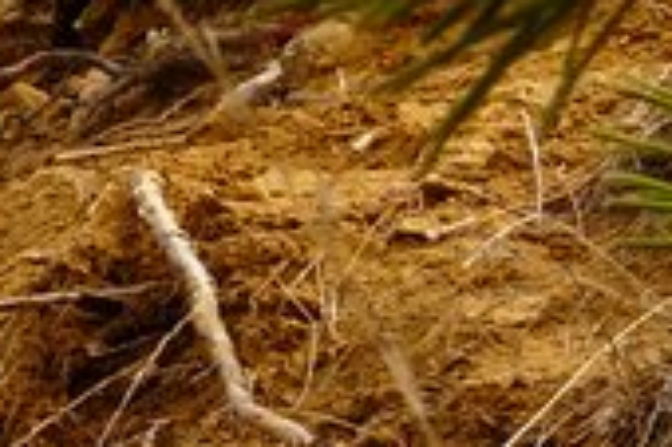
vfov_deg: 5.9
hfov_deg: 8.3
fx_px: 4289
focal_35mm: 230
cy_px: -273
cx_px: -882
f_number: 6.3
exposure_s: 1/250
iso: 100
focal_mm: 7.7
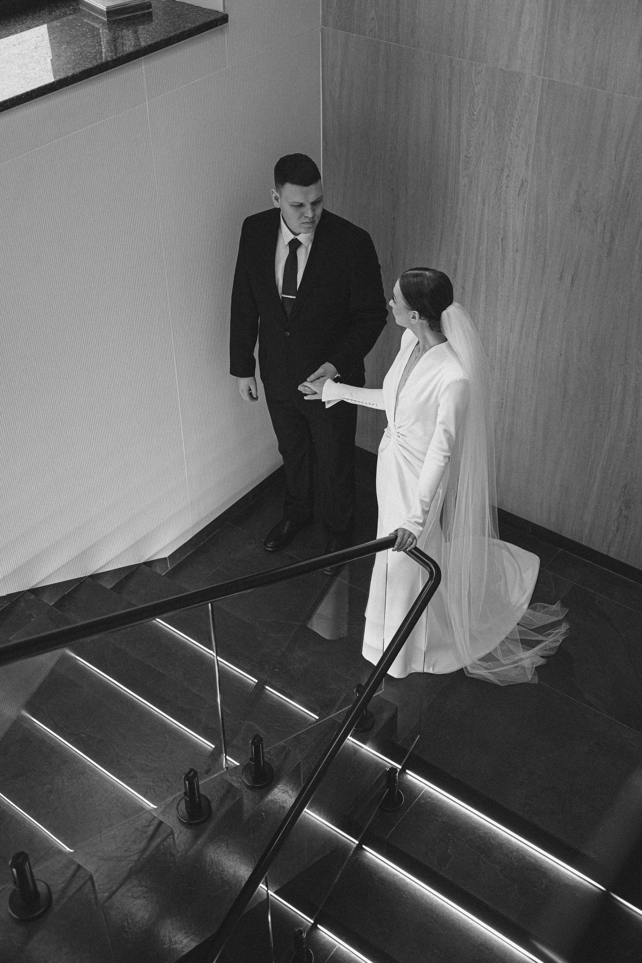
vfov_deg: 46.3
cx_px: 321
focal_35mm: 42
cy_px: 482
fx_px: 1126
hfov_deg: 31.8
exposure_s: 1/200
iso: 1600
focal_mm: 42.1
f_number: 2.8
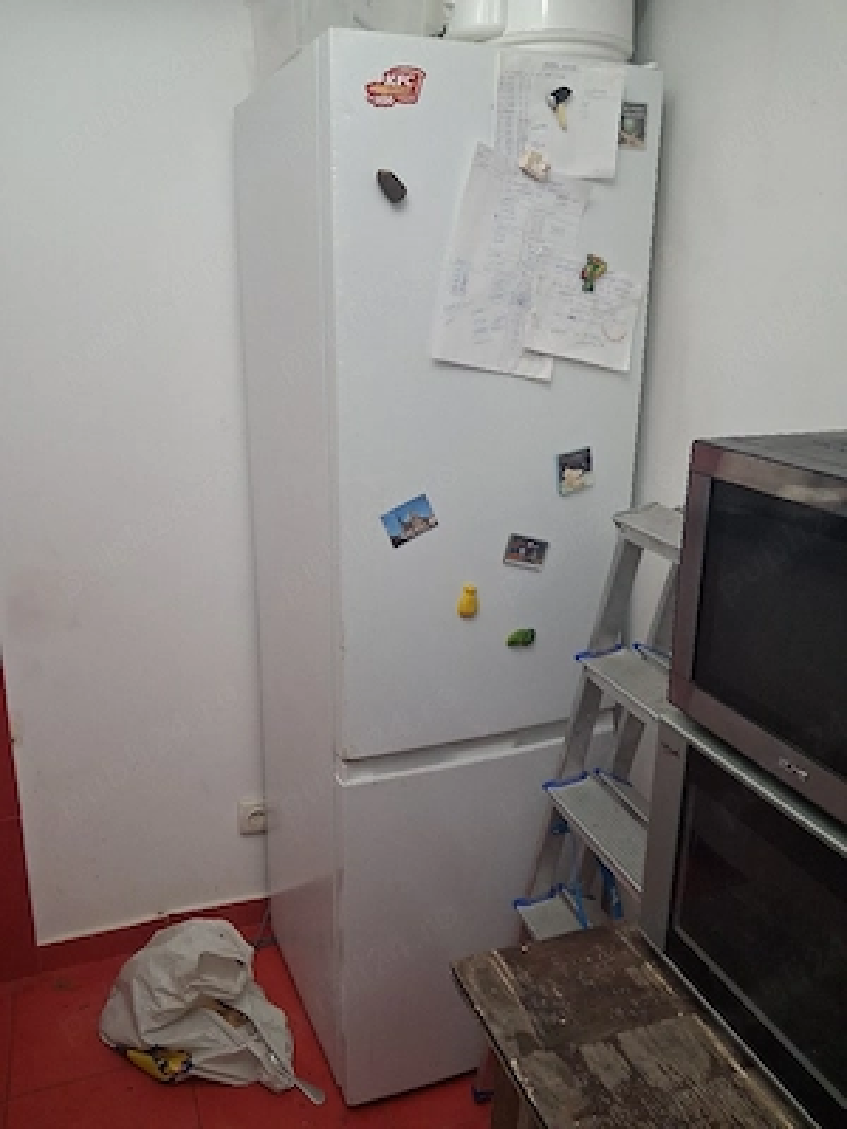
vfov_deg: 65.3
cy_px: 564
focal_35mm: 27
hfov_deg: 51.4
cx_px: 424
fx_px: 881
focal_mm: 4
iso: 320
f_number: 1.8
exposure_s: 1/100
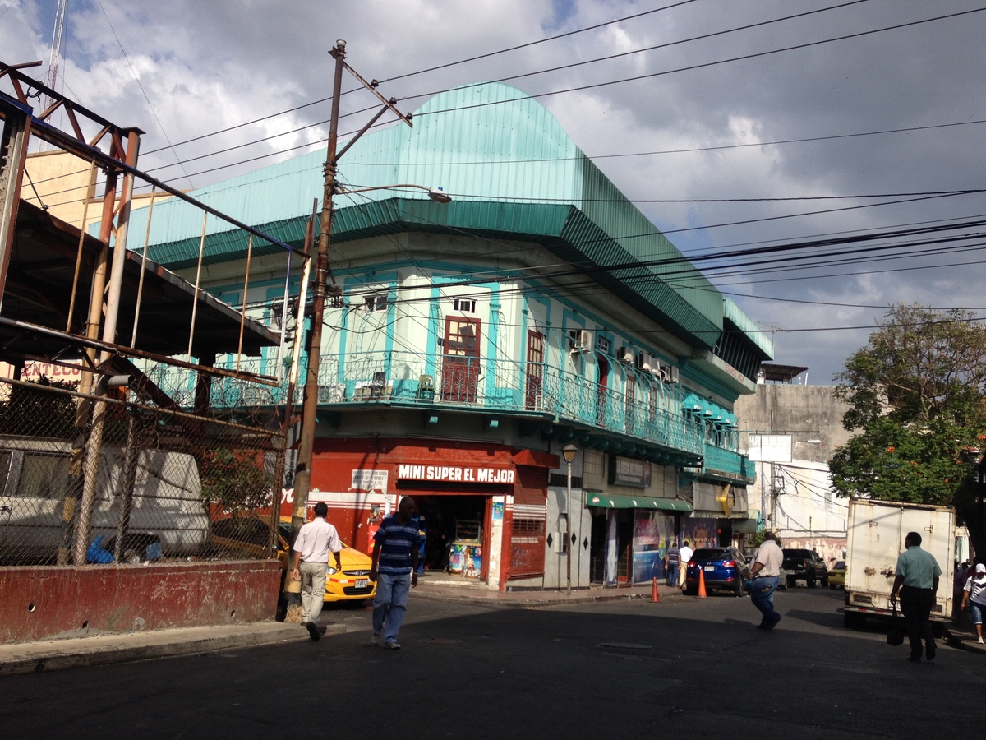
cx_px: 493
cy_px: 370
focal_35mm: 35
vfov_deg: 40.7
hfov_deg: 52.6
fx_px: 997
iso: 50
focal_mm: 4.28
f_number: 2.4
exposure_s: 1/2045
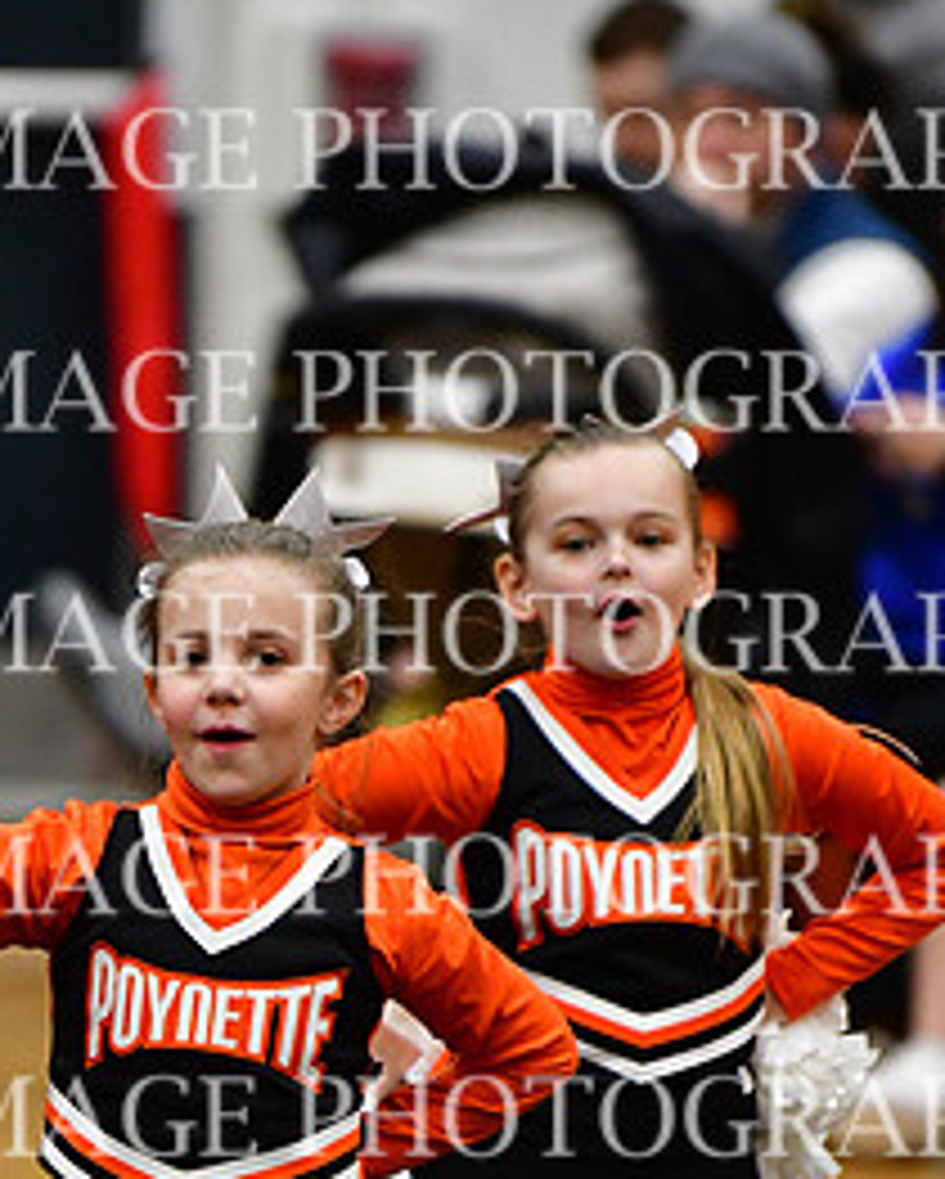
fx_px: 21755
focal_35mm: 623
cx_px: 263
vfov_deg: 3.1
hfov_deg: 2.5
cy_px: 1238
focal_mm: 200
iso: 4000
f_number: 2.8
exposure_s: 1/800
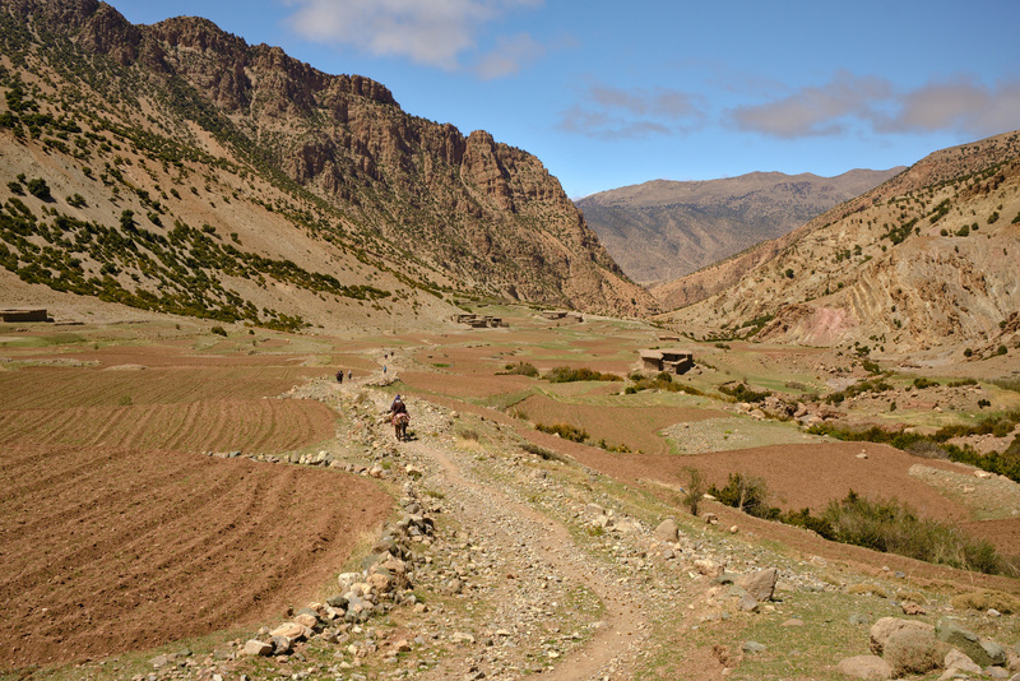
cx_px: 510
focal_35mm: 35
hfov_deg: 54.4
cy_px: 340
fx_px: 992
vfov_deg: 37.9
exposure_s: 1/400
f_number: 11
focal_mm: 23
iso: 400
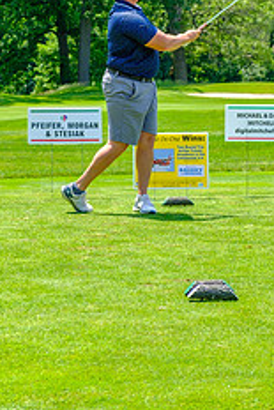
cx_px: 148
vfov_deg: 16.3
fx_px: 1413
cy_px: 42
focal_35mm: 124
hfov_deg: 11.1
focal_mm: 42.5
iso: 200
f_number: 5
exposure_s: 1/500
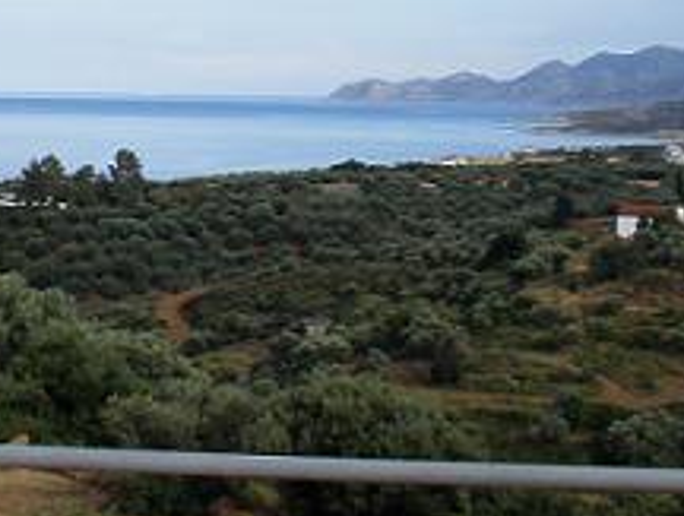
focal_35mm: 102
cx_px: 285
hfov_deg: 19.2
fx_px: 2020
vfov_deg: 14.4
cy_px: 38
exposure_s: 1/80
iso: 64
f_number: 10
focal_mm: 6.6
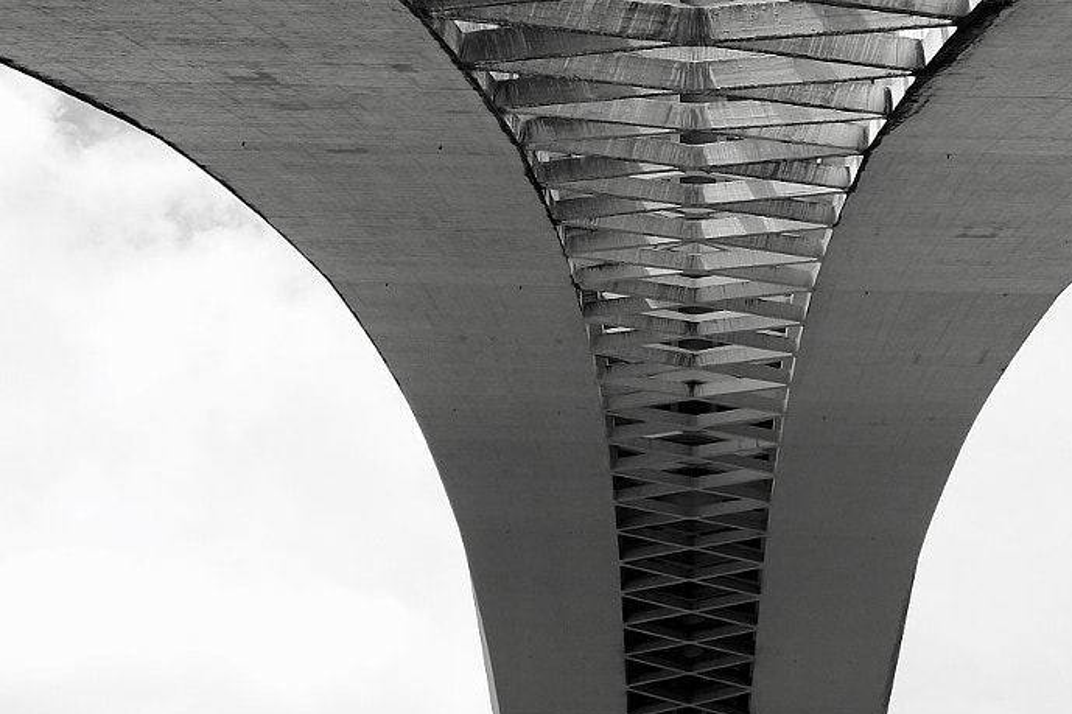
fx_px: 2143
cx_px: 685
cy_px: 205
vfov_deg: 18.8
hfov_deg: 28.0
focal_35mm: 72
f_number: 6.4
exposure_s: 1/500
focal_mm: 20.5
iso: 200
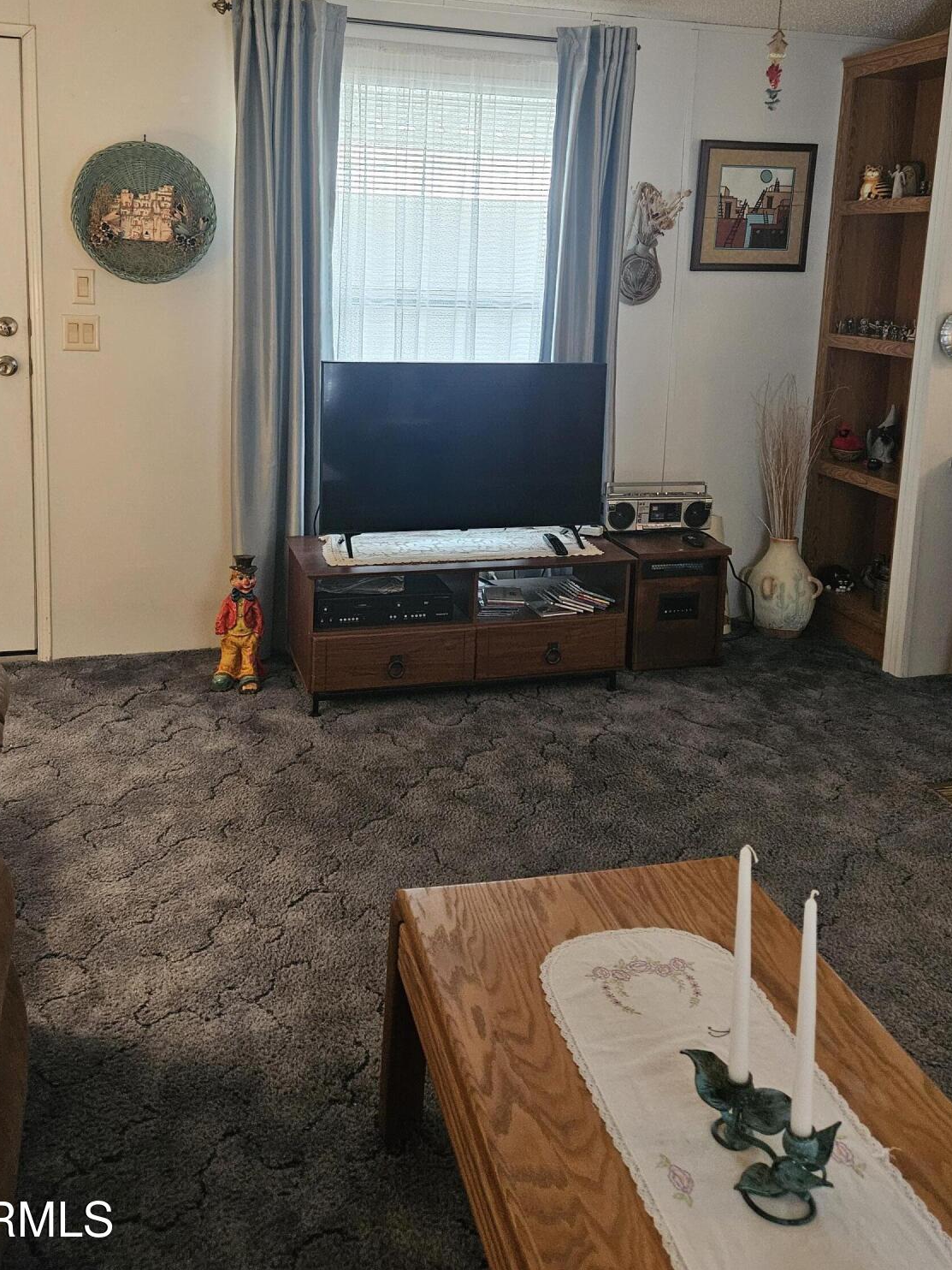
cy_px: 442
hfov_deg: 45.4
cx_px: 467
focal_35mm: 31
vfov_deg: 57.3
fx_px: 1137
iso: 800
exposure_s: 1/120
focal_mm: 5.4
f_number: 1.8
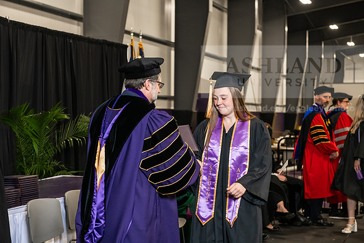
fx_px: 708
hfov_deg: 28.8
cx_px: 182
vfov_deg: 19.5
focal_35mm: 70
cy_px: 122
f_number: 5
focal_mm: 70
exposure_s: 1/200
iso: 2500
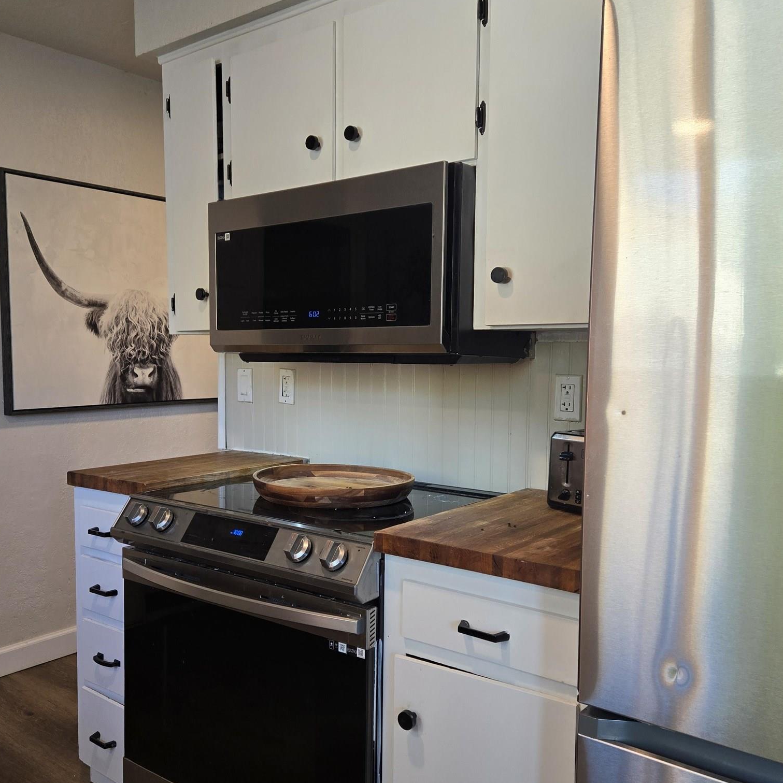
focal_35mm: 31
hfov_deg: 52.4
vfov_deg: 52.5
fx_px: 793
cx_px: 349
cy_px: 408
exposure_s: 1/120
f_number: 1.8
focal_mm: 5.4
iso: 80
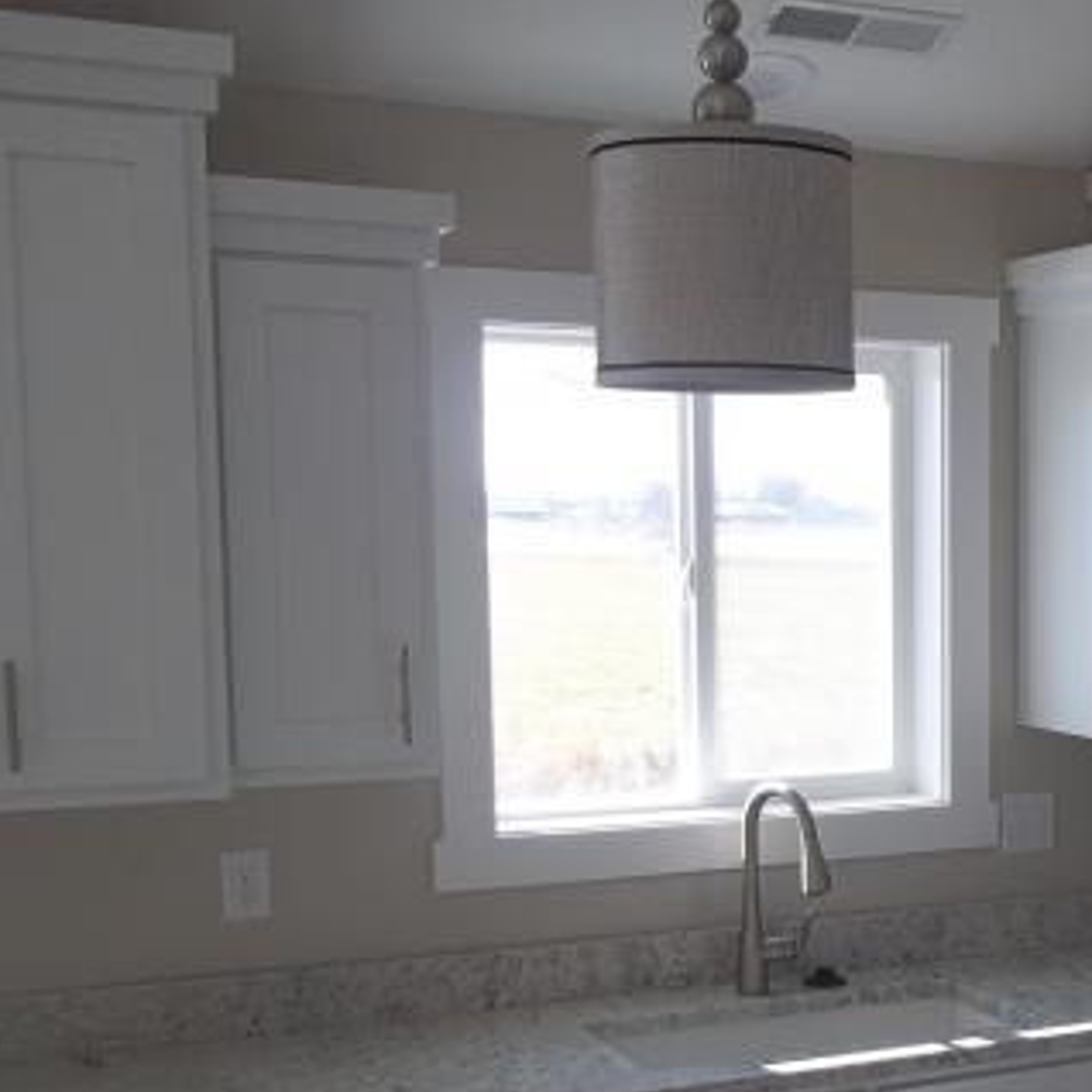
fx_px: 2034
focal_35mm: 57
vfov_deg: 29.7
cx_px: 1044
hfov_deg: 28.5
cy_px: 793
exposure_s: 1/160
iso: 64
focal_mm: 5.7
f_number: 2.9
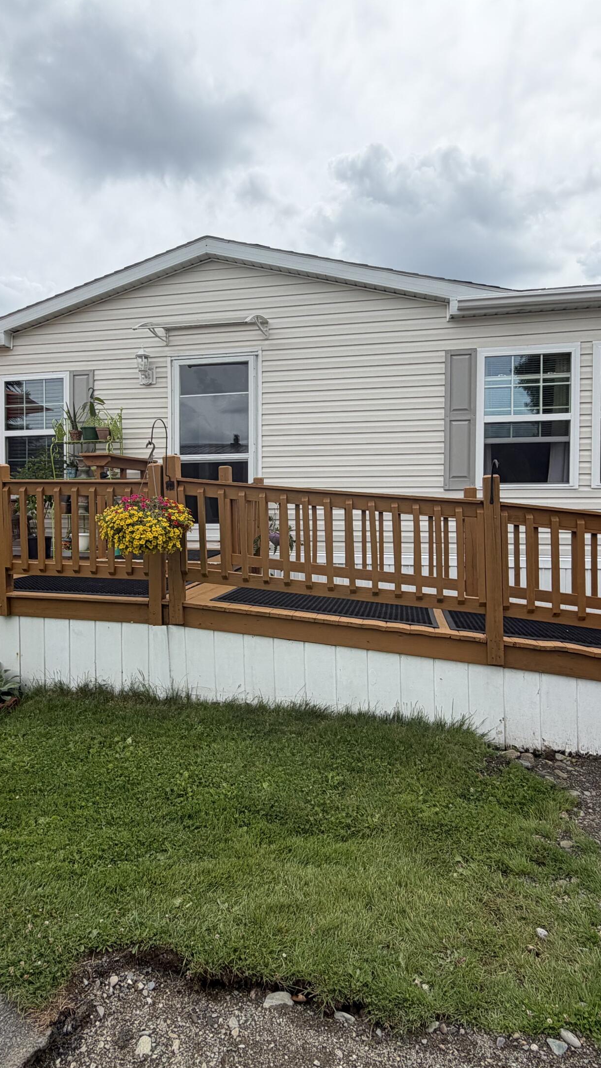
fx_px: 595
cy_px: 525
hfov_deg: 53.5
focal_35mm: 21
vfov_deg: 83.8
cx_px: 277
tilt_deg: -1.1
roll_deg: +0.0
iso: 20
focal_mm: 2.22
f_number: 2.2
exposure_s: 1/853
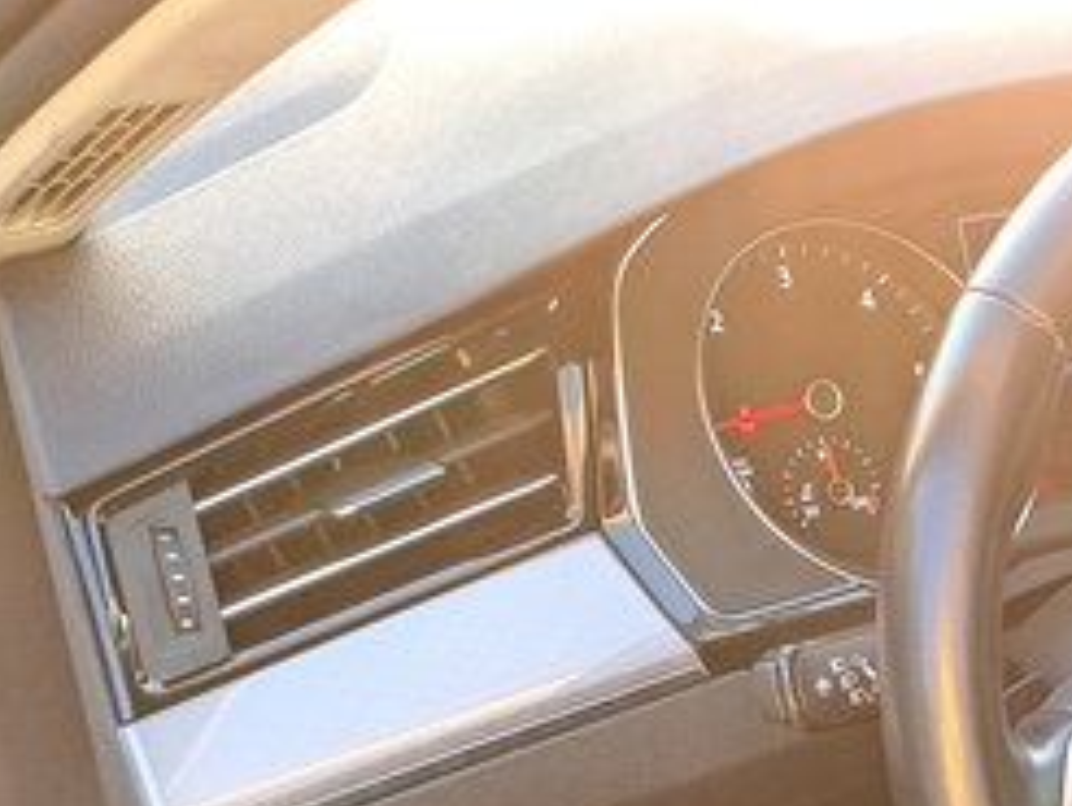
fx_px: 2418
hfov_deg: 21.4
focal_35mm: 78
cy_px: 1089
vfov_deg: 17.6
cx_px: 1560
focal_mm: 5.23
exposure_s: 1/50
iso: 125
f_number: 1.8
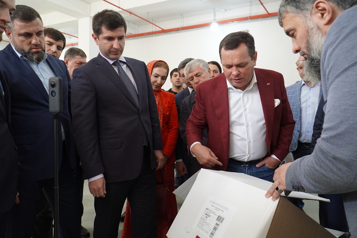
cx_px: 178
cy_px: 119
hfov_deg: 67.4
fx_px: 268
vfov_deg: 47.9
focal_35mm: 27
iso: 1000
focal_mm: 18
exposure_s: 1/160
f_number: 4
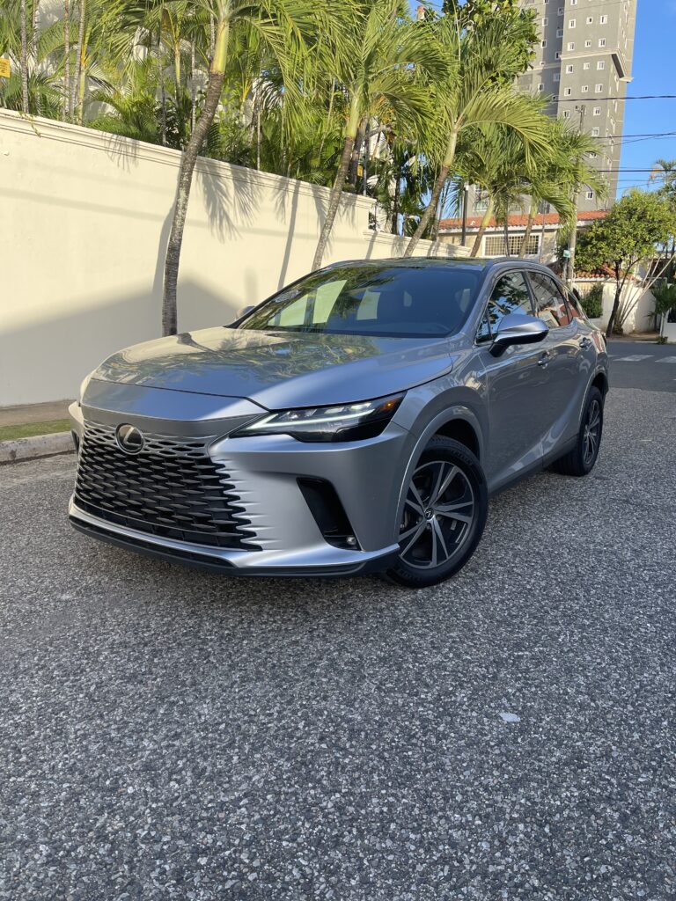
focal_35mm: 25
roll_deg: -0.6
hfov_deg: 54.9
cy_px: 450
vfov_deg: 69.4
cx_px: 338
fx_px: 651
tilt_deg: -12.7
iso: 32
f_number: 1.6
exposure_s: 1/894
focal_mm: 5.1
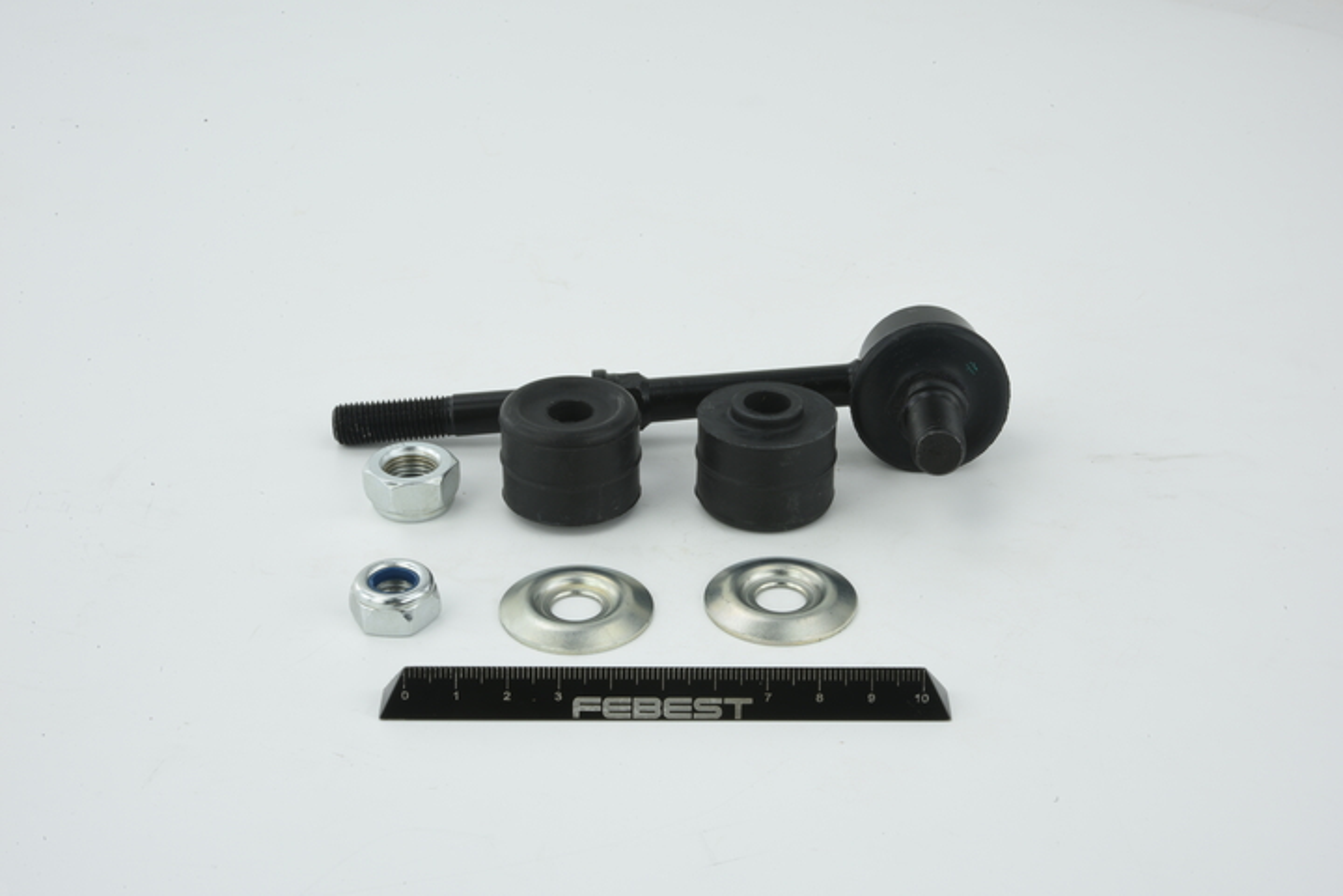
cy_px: 448
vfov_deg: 22.6
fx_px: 2238
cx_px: 672
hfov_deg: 33.4
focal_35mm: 60
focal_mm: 60
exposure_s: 1/2.5
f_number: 32
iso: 64
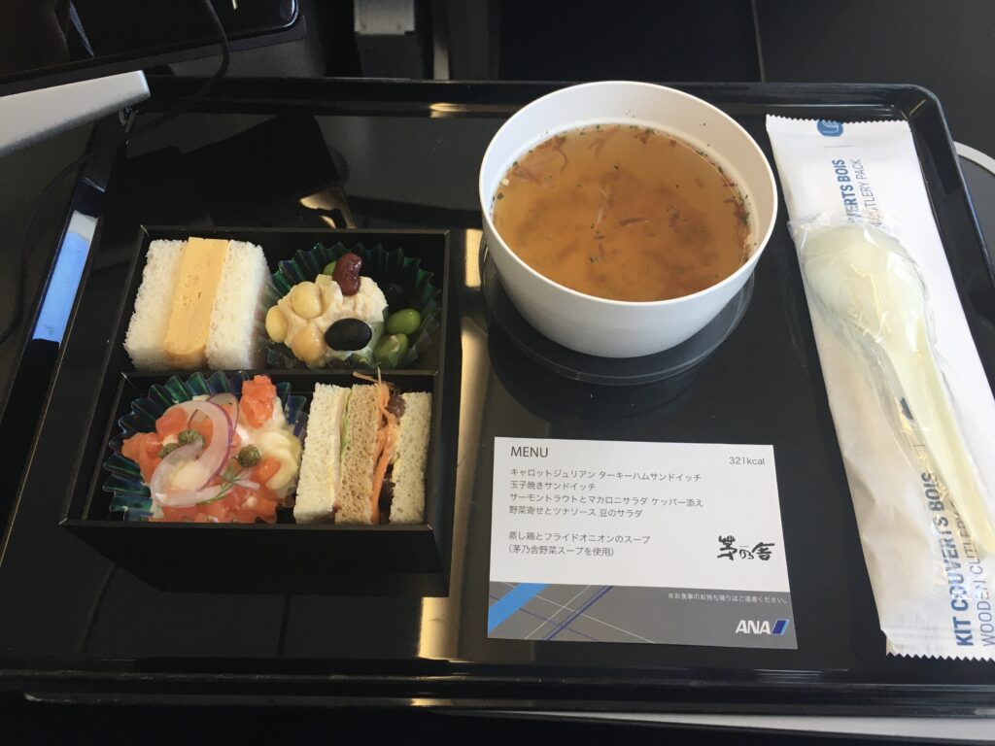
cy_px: 373
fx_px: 834
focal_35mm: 29
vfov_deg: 48.2
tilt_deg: -62.6
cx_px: 498
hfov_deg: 61.7
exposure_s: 1/30
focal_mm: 4.15
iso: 50
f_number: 2.2
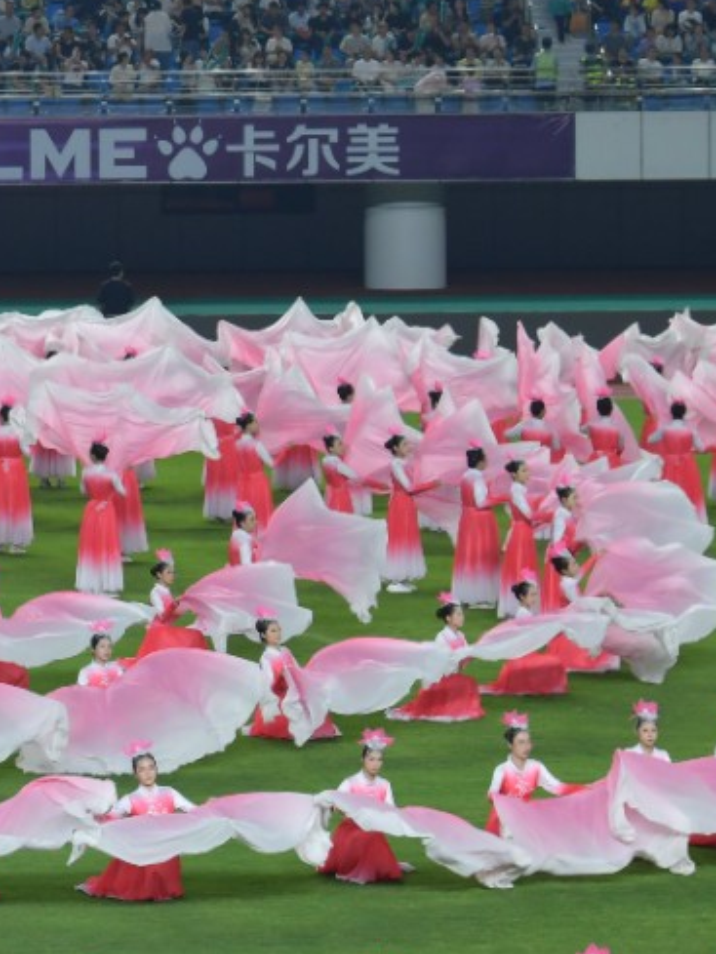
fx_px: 7278
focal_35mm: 264
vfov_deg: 7.5
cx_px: -548
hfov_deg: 5.5
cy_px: 293
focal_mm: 70
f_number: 7.1
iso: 500
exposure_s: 1/100
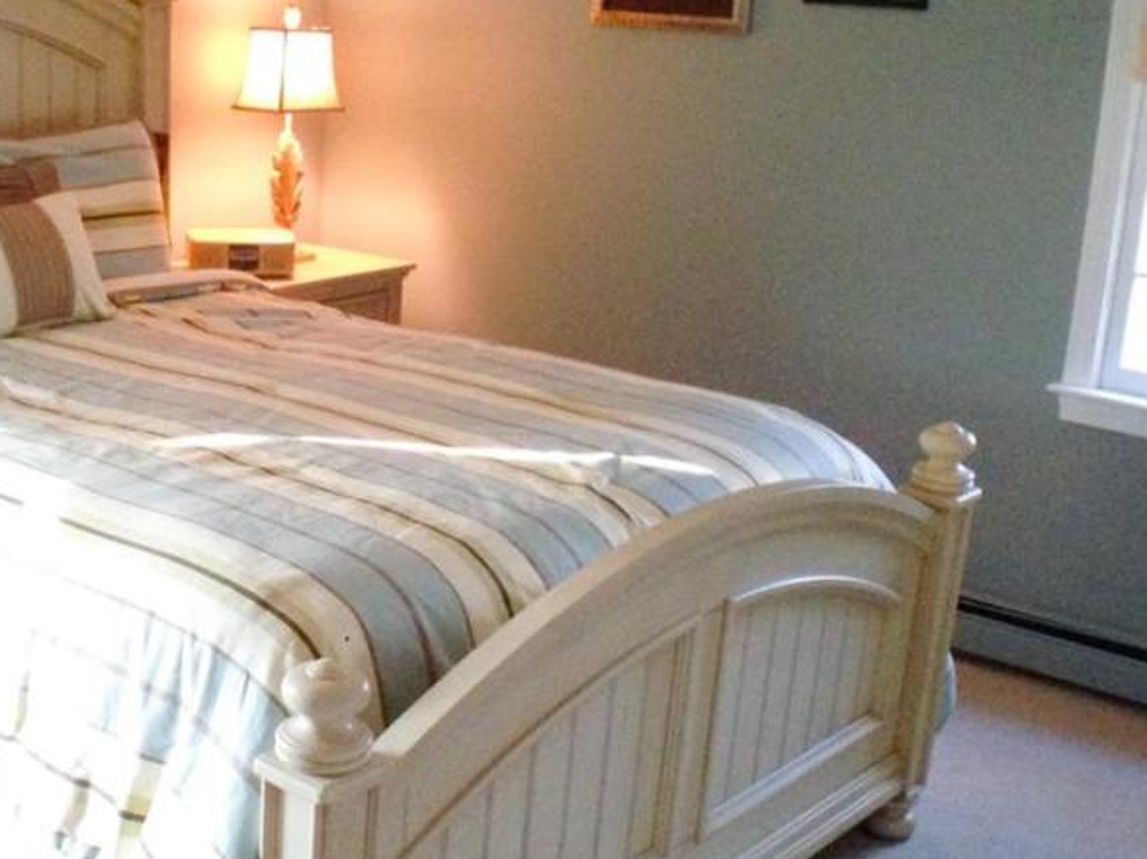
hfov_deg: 26.6
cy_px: 495
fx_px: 2385
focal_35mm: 72
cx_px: 242
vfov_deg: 20.4
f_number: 2.4
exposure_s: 1/20
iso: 320
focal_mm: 4.12
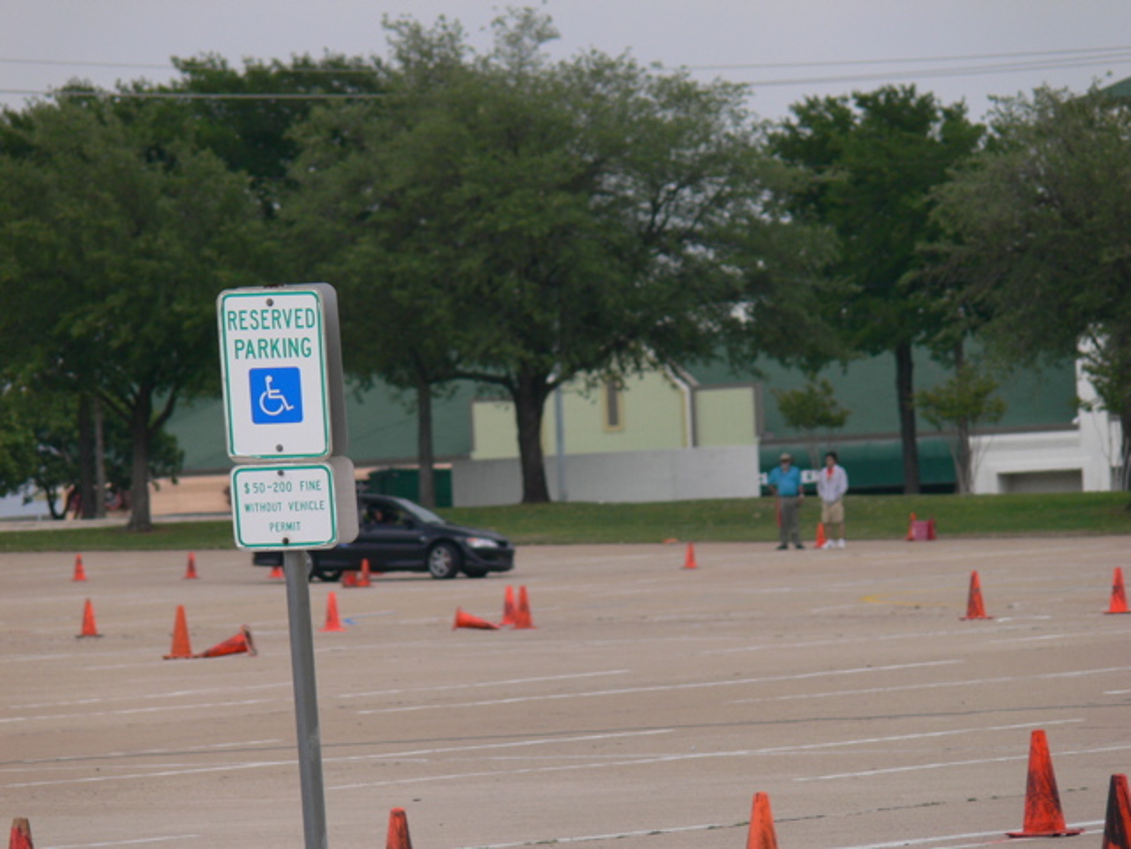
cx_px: 566
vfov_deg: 3.5
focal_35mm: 420
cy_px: 424
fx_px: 13723
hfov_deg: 4.7
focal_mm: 88.8
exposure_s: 1/640
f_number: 5
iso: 100
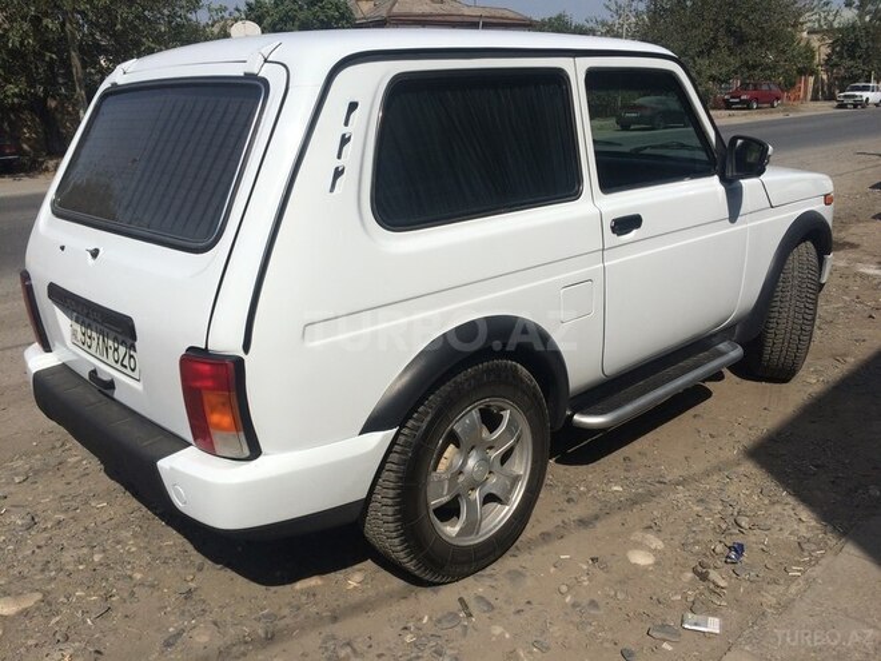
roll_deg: +1.6
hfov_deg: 61.7
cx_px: 440
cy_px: 330
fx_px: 738
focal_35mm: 29
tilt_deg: -18.1
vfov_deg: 48.2
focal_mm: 4.15
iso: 32
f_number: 2.2
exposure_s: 1/5128
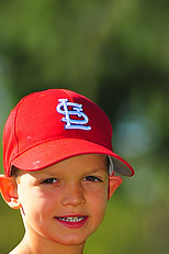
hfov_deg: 3.0
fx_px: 3176
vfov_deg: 4.6
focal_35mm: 451
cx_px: 103
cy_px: 291
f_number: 4
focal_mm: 180
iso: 200
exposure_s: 1/1250
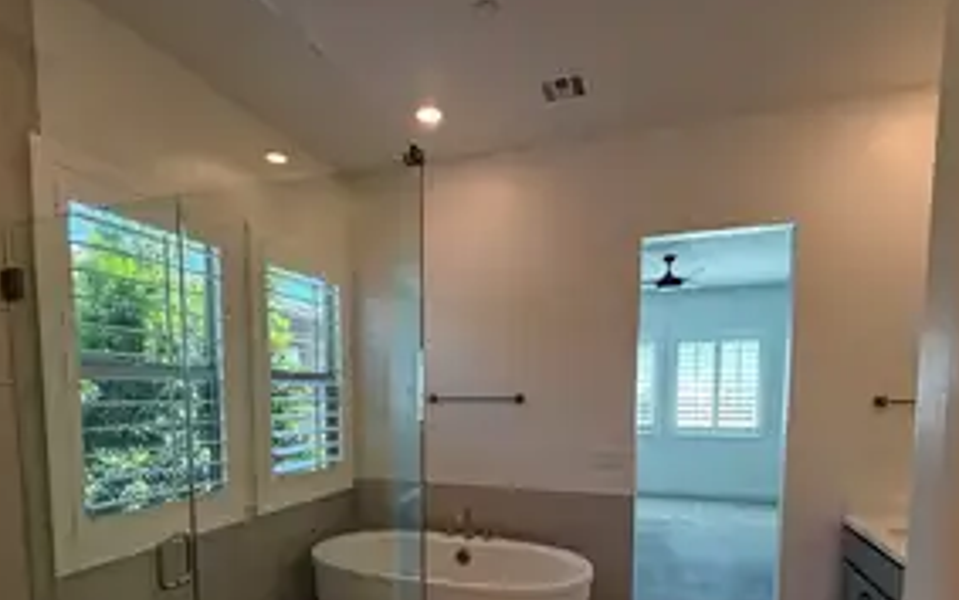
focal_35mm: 21
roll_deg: -0.5
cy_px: 441
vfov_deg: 54.9
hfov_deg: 82.2
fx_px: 549
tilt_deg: -5.6
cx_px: 461
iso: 80
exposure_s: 1/120
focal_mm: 2.22
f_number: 2.2
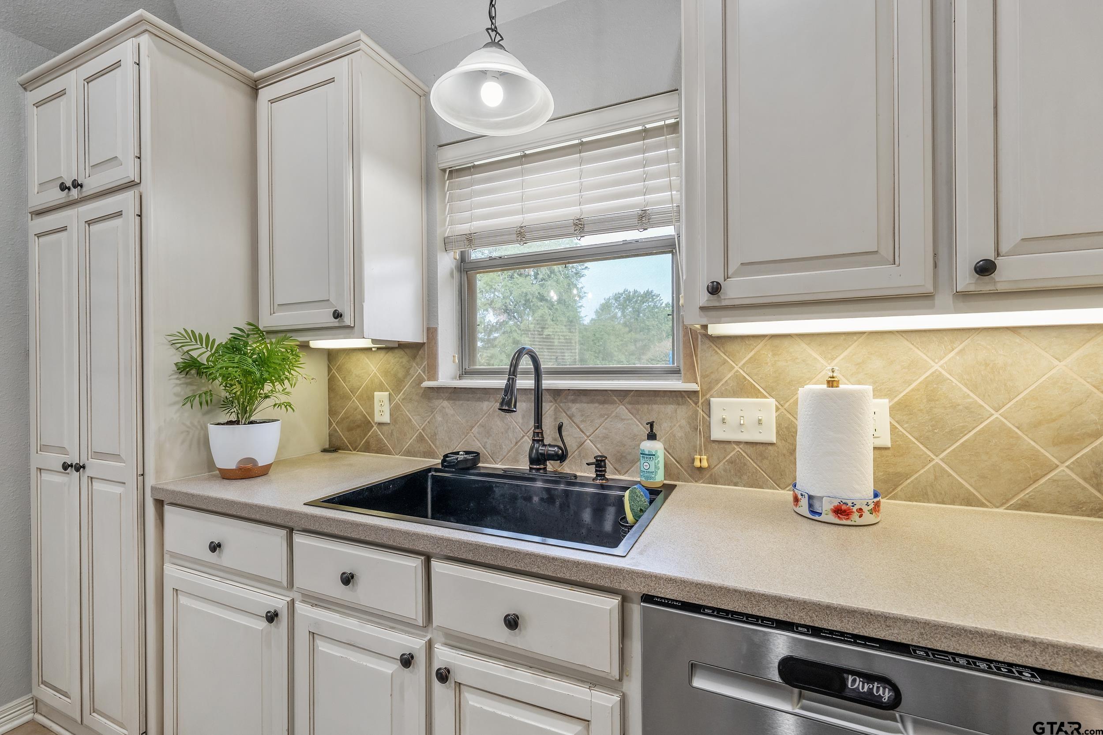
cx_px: 552
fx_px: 459
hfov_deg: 100.4
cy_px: 368
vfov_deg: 77.3
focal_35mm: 15
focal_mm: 15
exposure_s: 1/25
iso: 800
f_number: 8
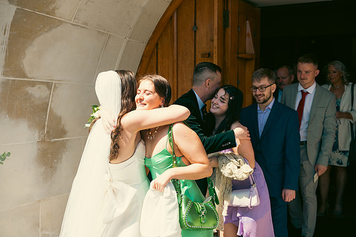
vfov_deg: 33.4
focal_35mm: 40
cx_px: 178
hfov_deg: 48.4
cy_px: 118
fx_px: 396
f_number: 3.5
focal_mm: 40
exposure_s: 1/640
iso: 100
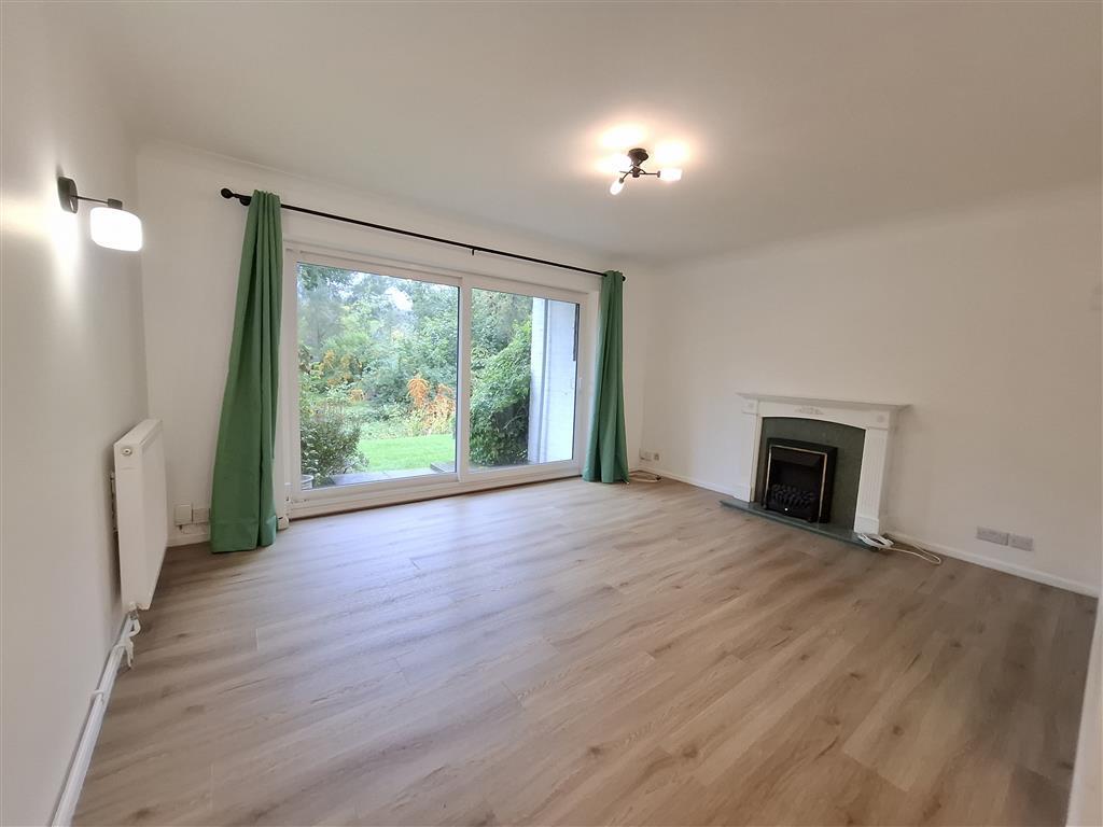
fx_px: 414
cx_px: 552
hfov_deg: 106.2
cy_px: 414
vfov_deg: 89.9
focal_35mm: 13
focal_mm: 1.74
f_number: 2.2
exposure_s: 1/50
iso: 100
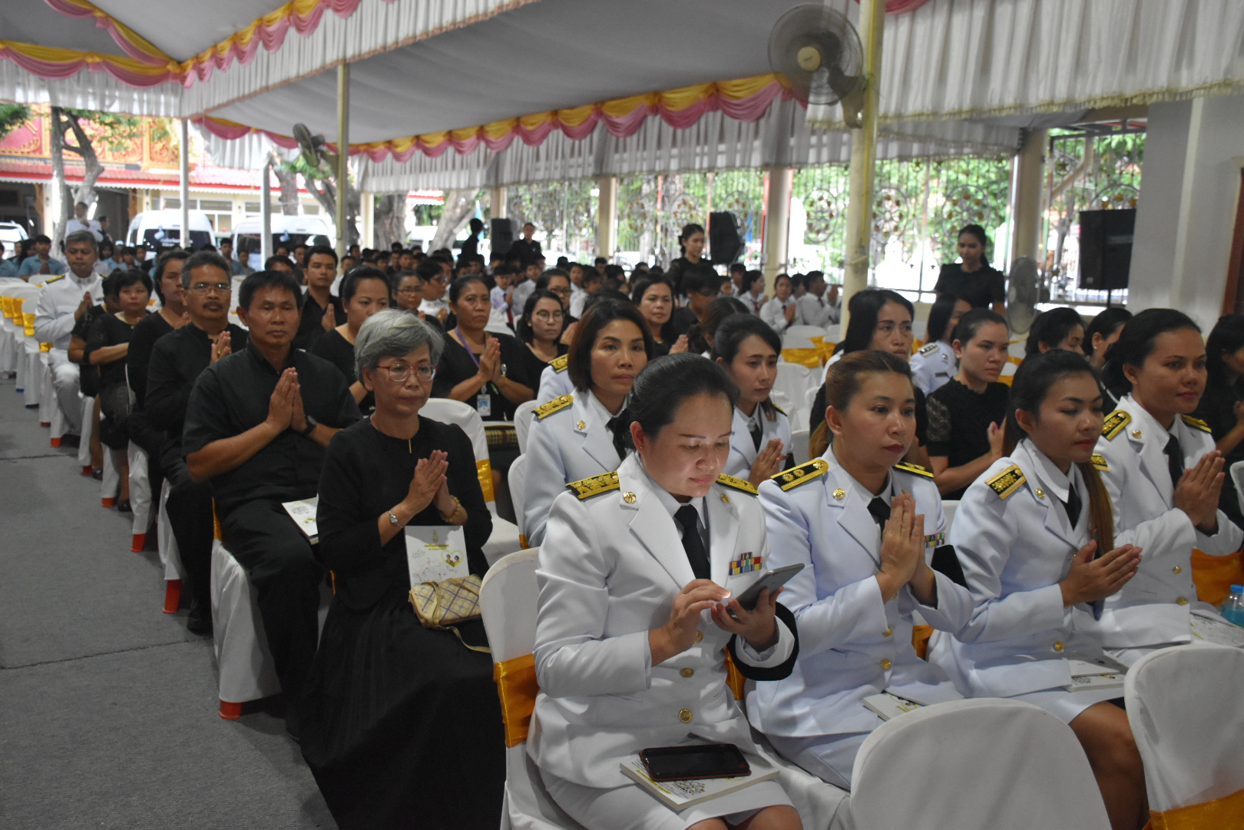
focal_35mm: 33
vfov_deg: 40.0
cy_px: 415
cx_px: 622
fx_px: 1140
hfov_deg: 57.2
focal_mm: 22
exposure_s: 1/60
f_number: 3.5
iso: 3600
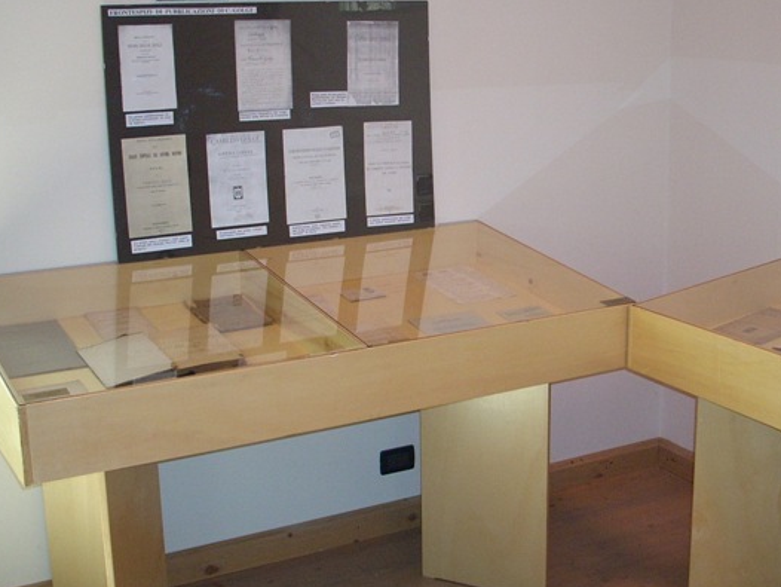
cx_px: 481
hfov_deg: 35.4
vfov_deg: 27.0
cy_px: 259
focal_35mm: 54
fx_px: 1219
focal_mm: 6.2
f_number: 2.8
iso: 200
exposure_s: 1/30
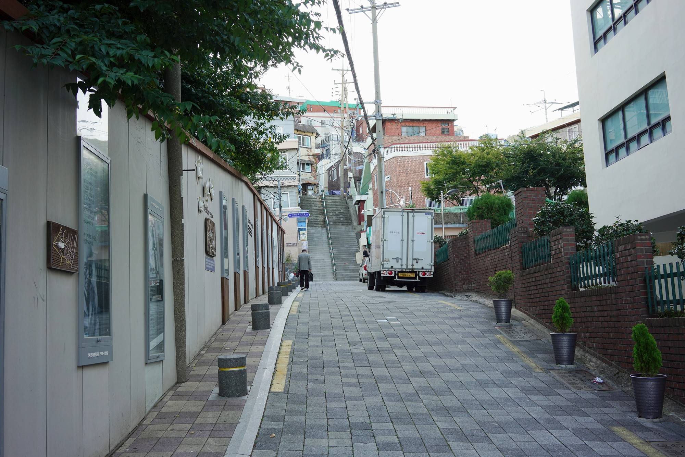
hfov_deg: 54.4
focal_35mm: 35
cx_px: 342
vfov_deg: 37.9
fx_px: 666
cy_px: 228
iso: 400
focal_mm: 35
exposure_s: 1/125
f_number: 7.1
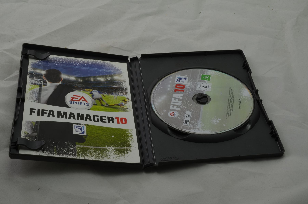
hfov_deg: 33.5
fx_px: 512
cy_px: 102
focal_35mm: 60
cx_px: 154
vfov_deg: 22.5
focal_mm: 40
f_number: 20
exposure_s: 1/3
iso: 100
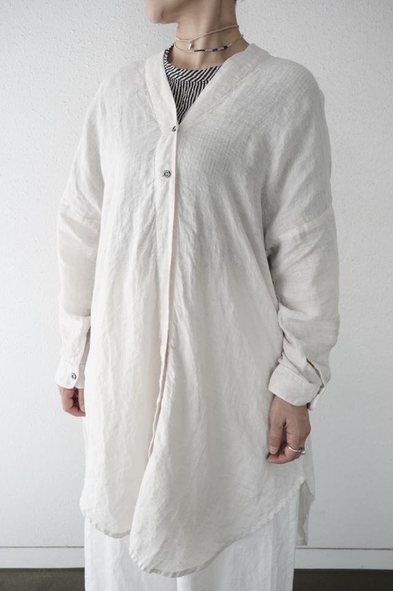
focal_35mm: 32
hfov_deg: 41.1
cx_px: 196
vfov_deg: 58.8
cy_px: 296
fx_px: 525
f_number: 8
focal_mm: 32
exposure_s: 1/80
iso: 3200
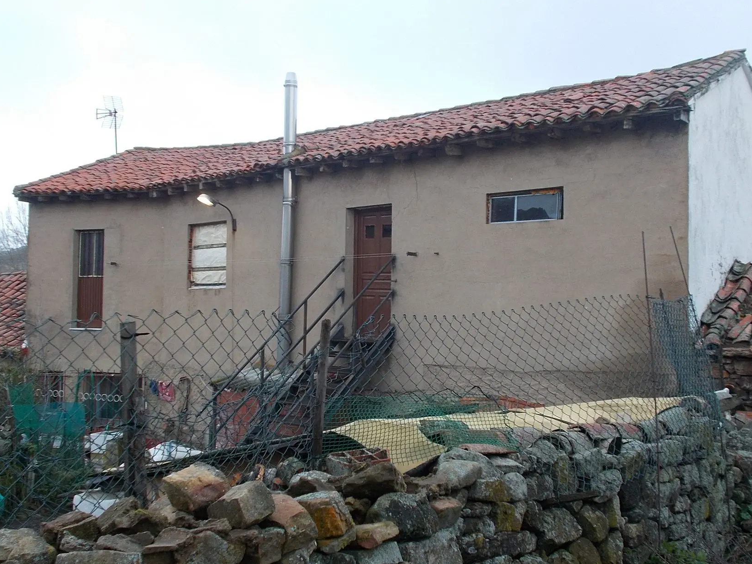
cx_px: 381
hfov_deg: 46.8
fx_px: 869
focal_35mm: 40
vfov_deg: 36.0
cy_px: 285
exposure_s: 1/30
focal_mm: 6.9
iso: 160
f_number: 3.9
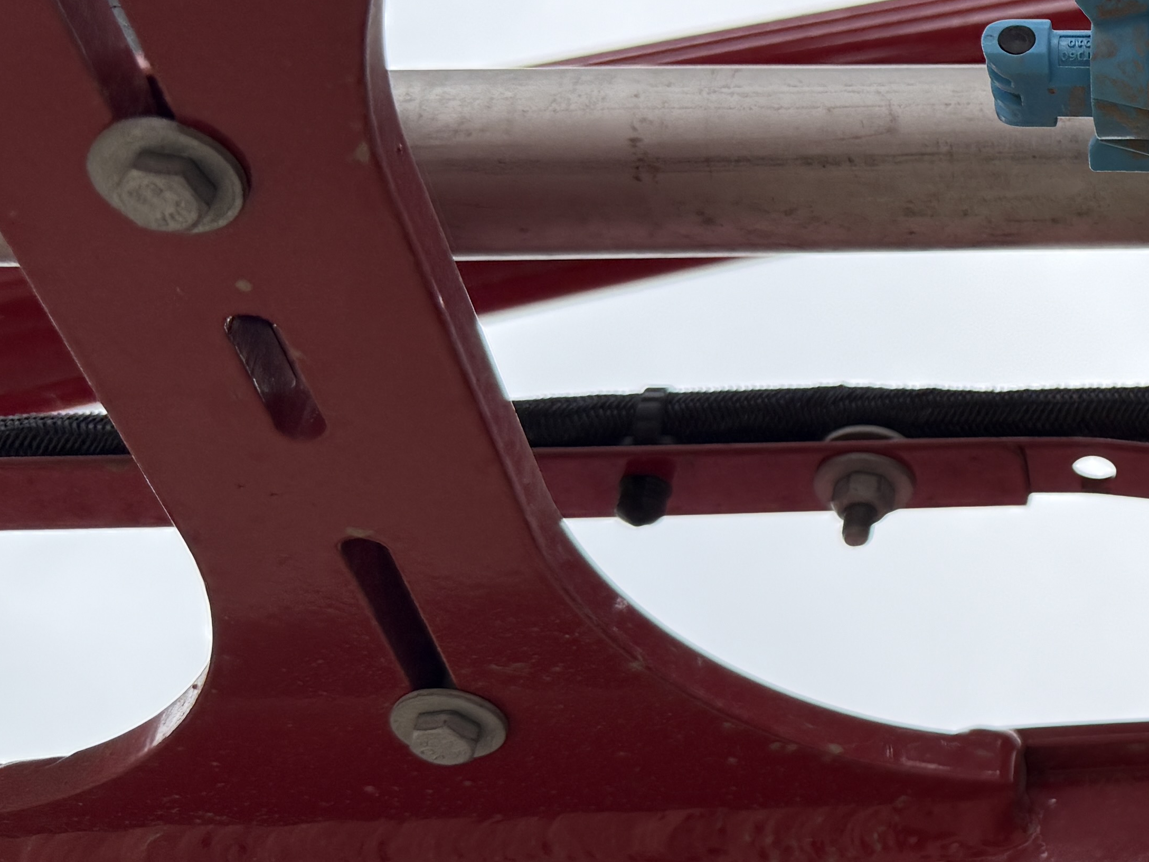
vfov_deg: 23.2
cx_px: 1421
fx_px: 2091
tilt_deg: +54.4
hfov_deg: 26.8
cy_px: 283
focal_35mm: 63
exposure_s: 1/2525
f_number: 1.78
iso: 100
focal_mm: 6.76
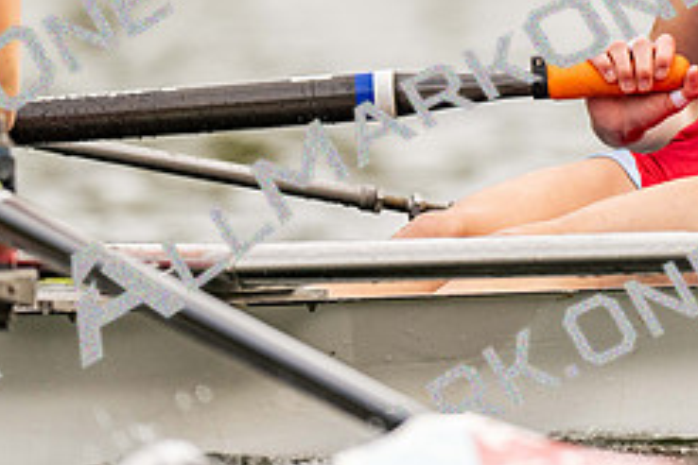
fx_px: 27375
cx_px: 647
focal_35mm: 1412
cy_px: -72
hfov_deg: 1.5
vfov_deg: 1.0
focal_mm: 600
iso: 500
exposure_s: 1/2500
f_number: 4
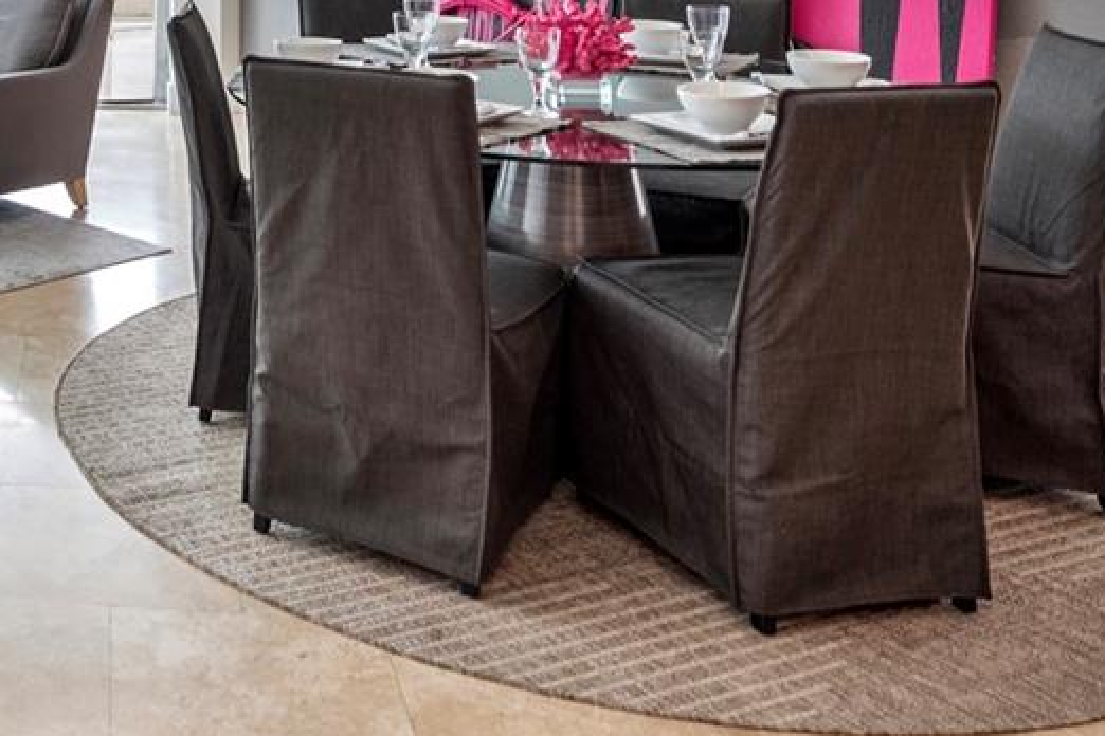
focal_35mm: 49
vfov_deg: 24.7
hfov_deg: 35.6
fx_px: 1504
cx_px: -51
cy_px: -160
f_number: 8
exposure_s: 1/20
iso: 320
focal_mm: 16
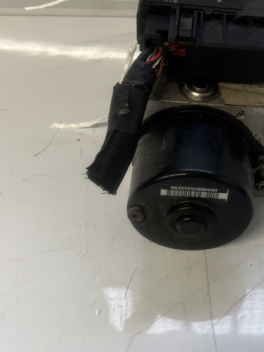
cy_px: 130
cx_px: 231
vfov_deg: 35.3
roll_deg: -0.8
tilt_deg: -44.3
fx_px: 549
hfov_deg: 26.2
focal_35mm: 54
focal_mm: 5.1
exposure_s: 1/100
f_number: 1.6
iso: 125
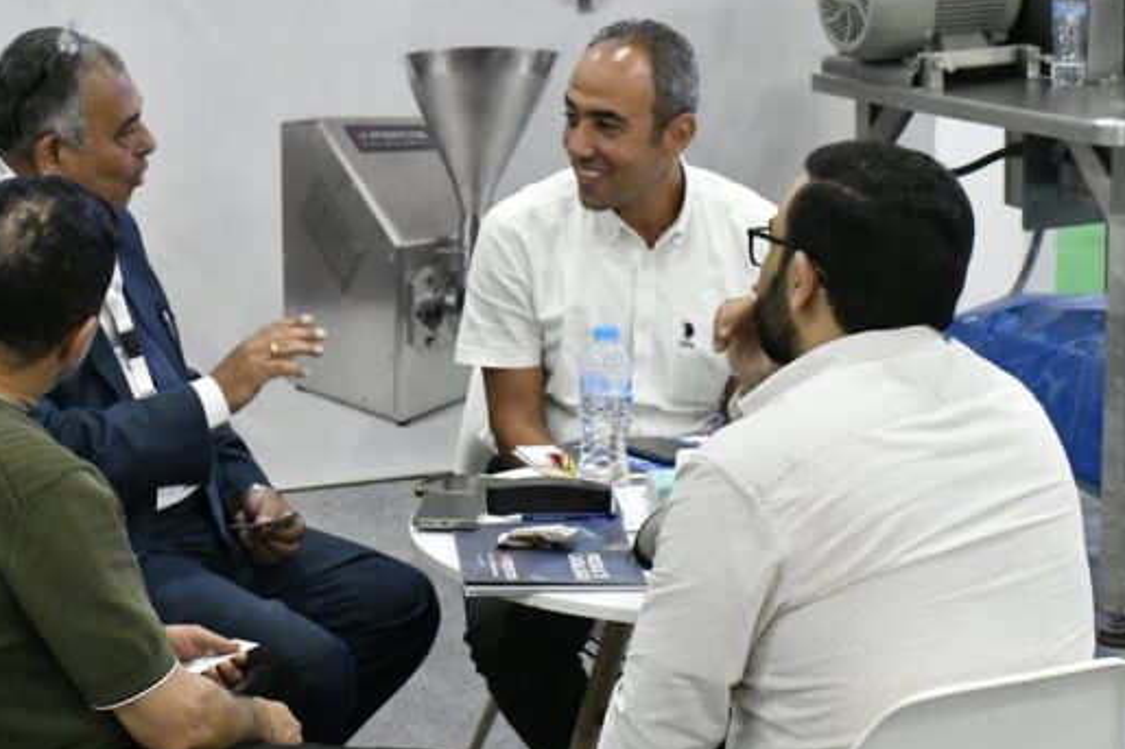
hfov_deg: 23.9
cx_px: 481
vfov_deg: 16.1
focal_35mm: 85
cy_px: 323
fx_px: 2655
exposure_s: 1/320
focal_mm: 38
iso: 10000
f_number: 8
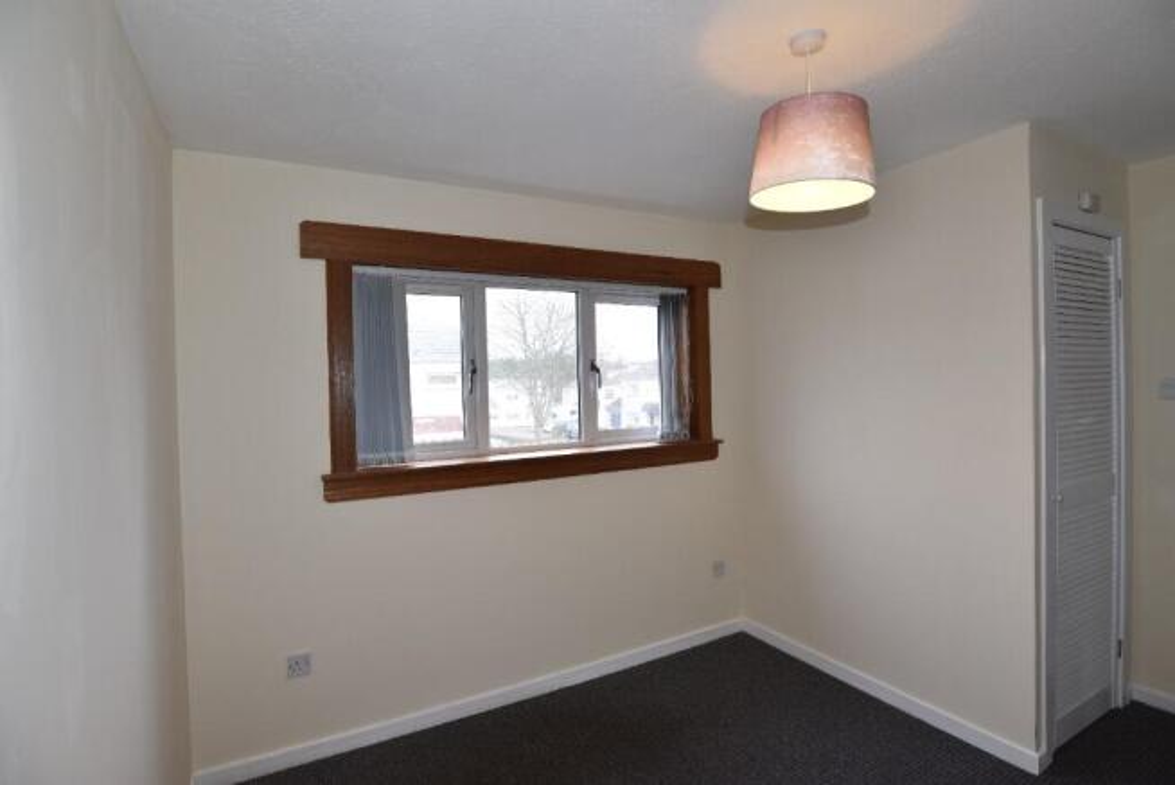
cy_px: 392
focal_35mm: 17
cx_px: 588
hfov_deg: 93.2
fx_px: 555
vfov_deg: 70.5
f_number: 5.6
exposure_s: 1/125
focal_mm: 17
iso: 720
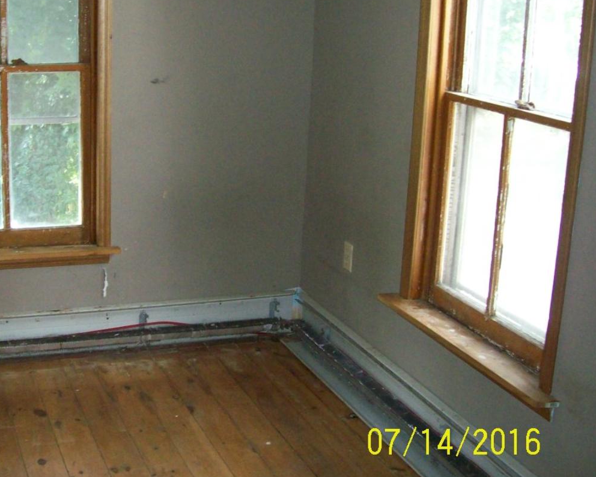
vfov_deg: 29.6
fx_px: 900
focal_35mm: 51
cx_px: 170
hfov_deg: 36.0
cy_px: 181
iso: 200
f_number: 2.7
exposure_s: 1/64
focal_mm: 6
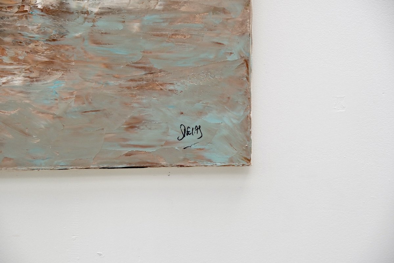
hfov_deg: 24.5
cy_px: 132
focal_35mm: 83
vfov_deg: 16.5
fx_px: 908
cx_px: 197
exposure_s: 1/125
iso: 320
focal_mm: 55
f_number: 5.6
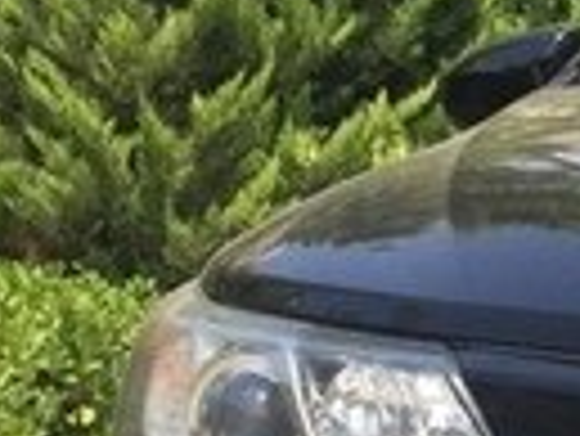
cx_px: 1182
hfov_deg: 11.8
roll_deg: -0.3
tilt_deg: -2.6
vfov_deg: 10.0
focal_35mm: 148
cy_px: 402
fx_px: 2482
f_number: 2.2
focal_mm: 4.15
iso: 32
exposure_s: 1/1199
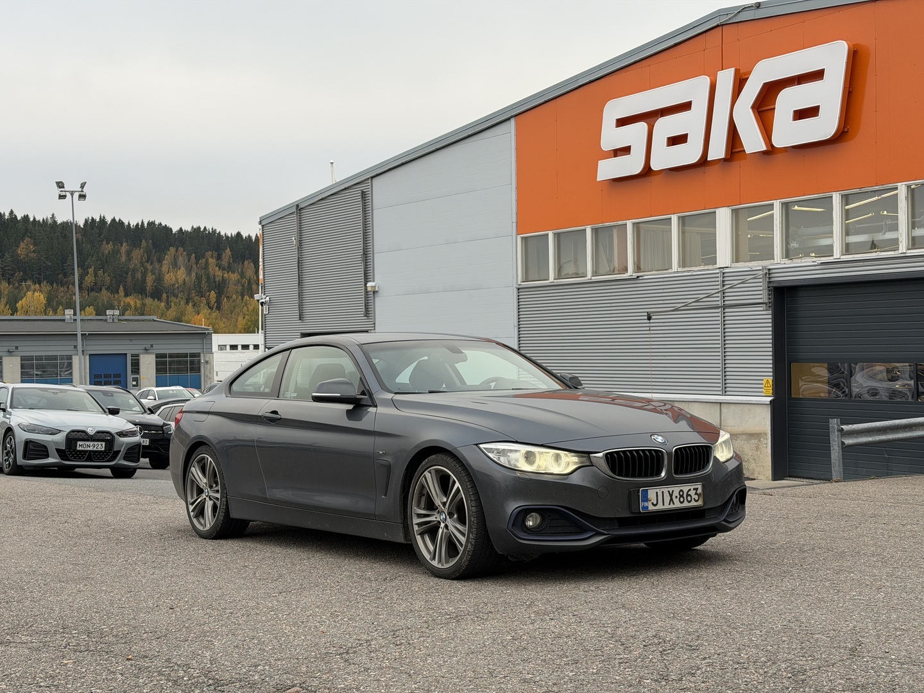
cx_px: 462
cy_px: 346
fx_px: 1281
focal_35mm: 48
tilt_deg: -0.5
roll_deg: +1.5
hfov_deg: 39.7
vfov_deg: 30.3
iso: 64
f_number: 1.78
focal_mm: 6.76
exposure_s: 1/324
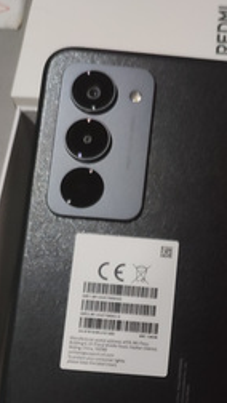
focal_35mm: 54
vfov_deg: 36.0
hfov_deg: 21.4
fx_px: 577
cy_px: 368
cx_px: 233
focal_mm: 6.04
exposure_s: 1/17
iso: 1686
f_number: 1.9
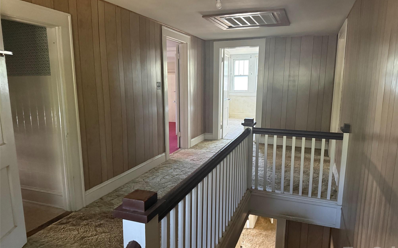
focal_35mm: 26
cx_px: 203
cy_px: 134
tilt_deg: -10.0
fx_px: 282
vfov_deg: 47.5
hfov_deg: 70.4
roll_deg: -0.5
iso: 1000
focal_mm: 6.76
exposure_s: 1/40
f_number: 1.78
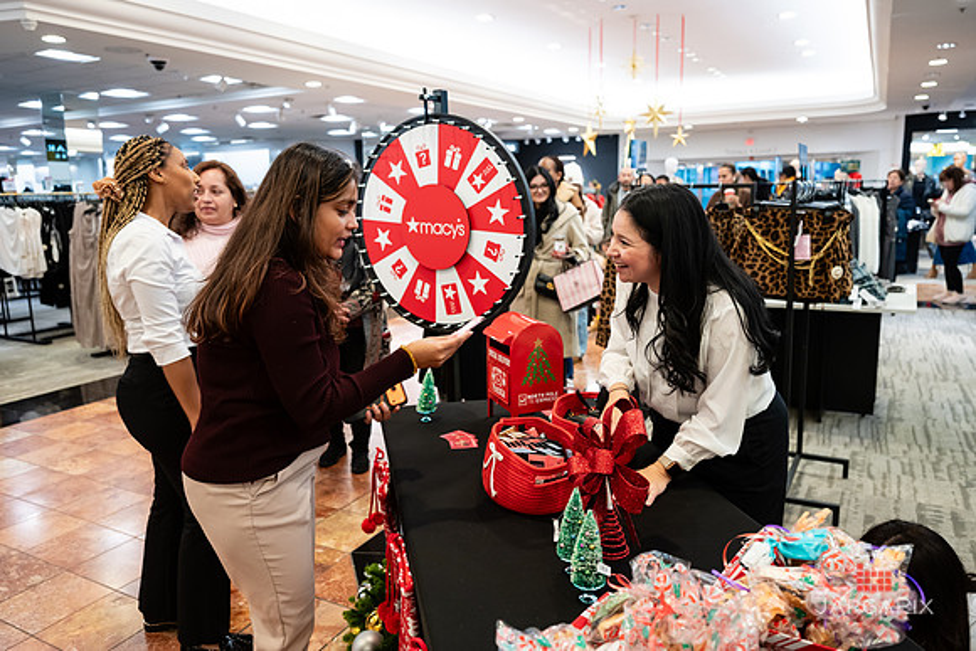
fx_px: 712
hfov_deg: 68.9
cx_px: 483
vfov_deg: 49.2
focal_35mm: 26
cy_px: 322
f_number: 3.2
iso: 1000
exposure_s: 1/125
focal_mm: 25.5
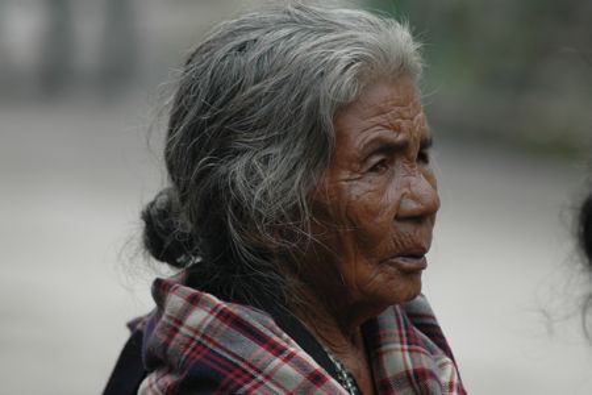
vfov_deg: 3.1
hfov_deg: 4.6
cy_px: 198
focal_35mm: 450
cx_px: 296
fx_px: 7399
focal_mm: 300
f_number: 5.6
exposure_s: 1/800
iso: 400
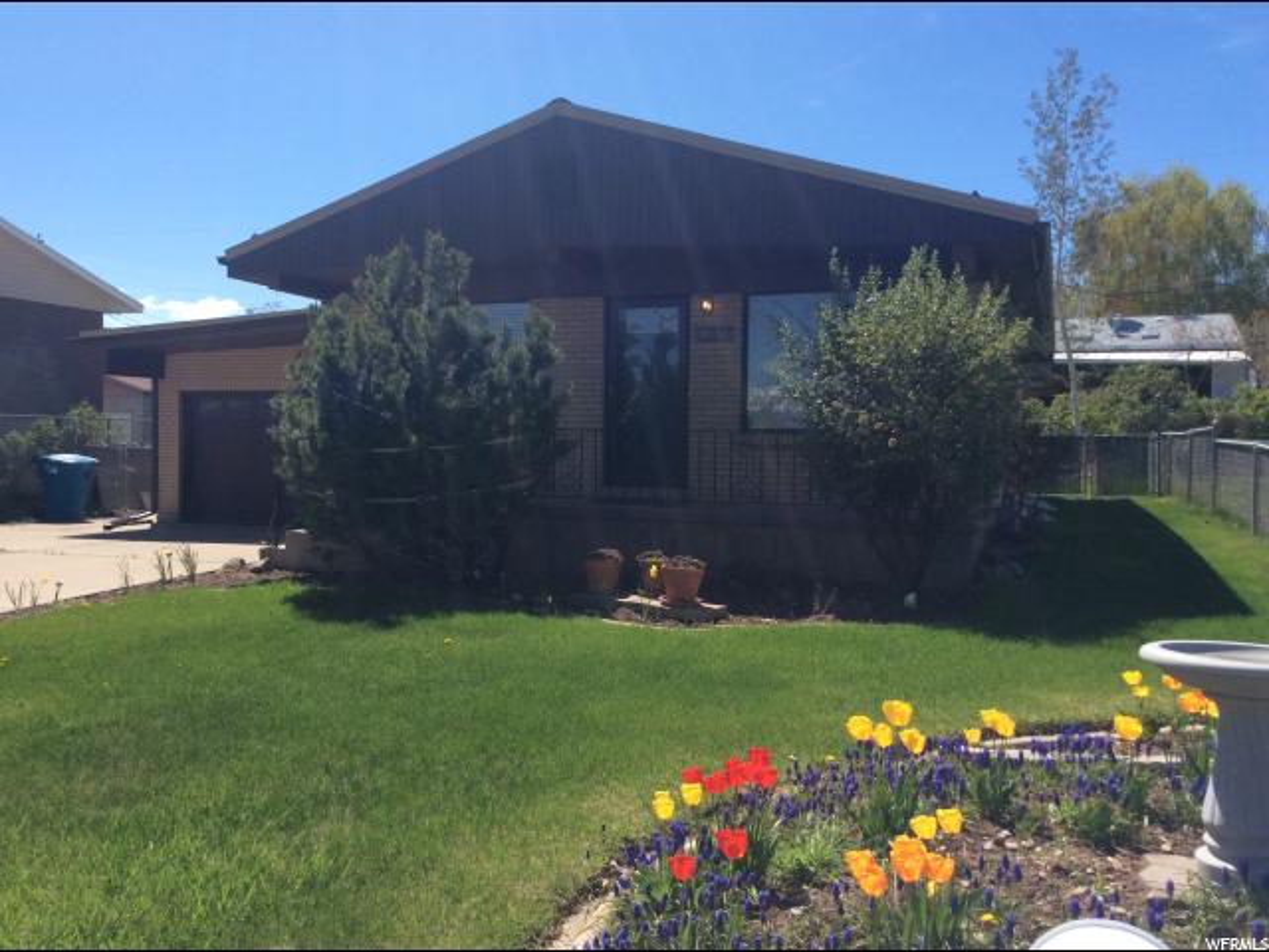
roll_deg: -0.7
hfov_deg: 56.8
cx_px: 634
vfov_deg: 44.2
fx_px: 1173
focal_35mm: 32
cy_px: 476
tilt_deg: -3.0
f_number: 2.4
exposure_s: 1/1431
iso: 32
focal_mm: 3.3
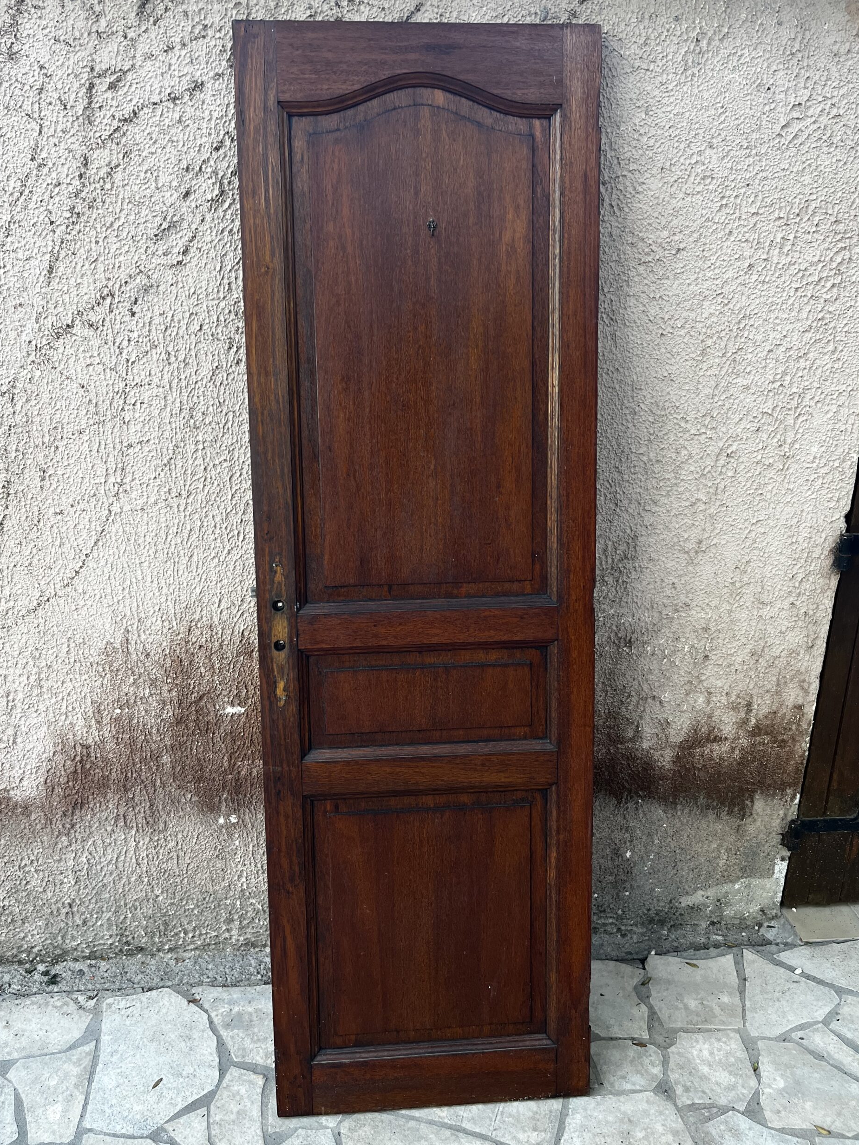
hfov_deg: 51.4
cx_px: 419
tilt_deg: -19.4
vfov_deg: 65.3
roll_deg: -1.2
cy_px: 553
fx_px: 893
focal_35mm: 27
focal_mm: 5.1
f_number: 1.6
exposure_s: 1/105
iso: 125
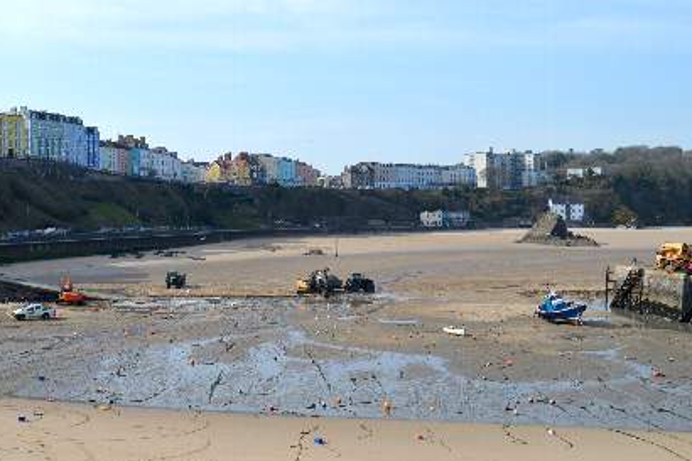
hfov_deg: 39.3
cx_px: 255
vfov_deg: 27.0
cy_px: 225
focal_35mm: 50
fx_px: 961
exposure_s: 1/250
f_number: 8
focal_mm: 24
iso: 100
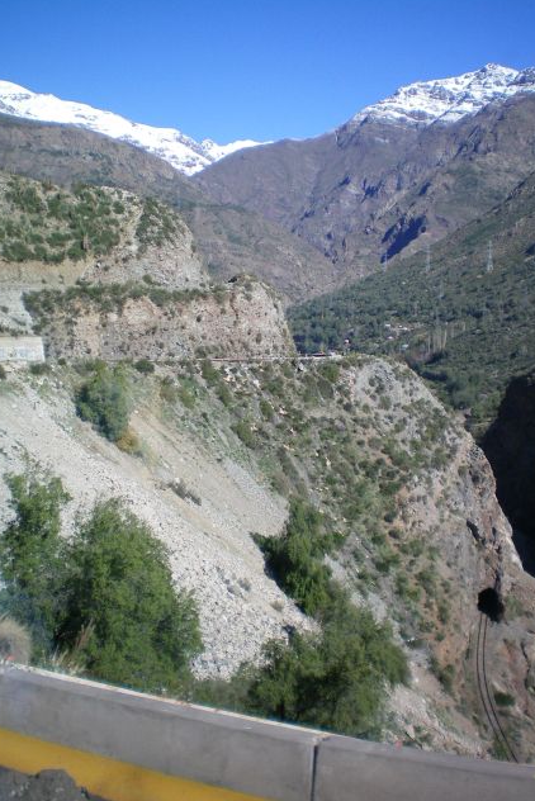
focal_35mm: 40
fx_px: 891
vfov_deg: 48.4
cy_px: 397
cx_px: 264
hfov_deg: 33.4
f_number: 3.1
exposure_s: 1/500
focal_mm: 6.3
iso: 64
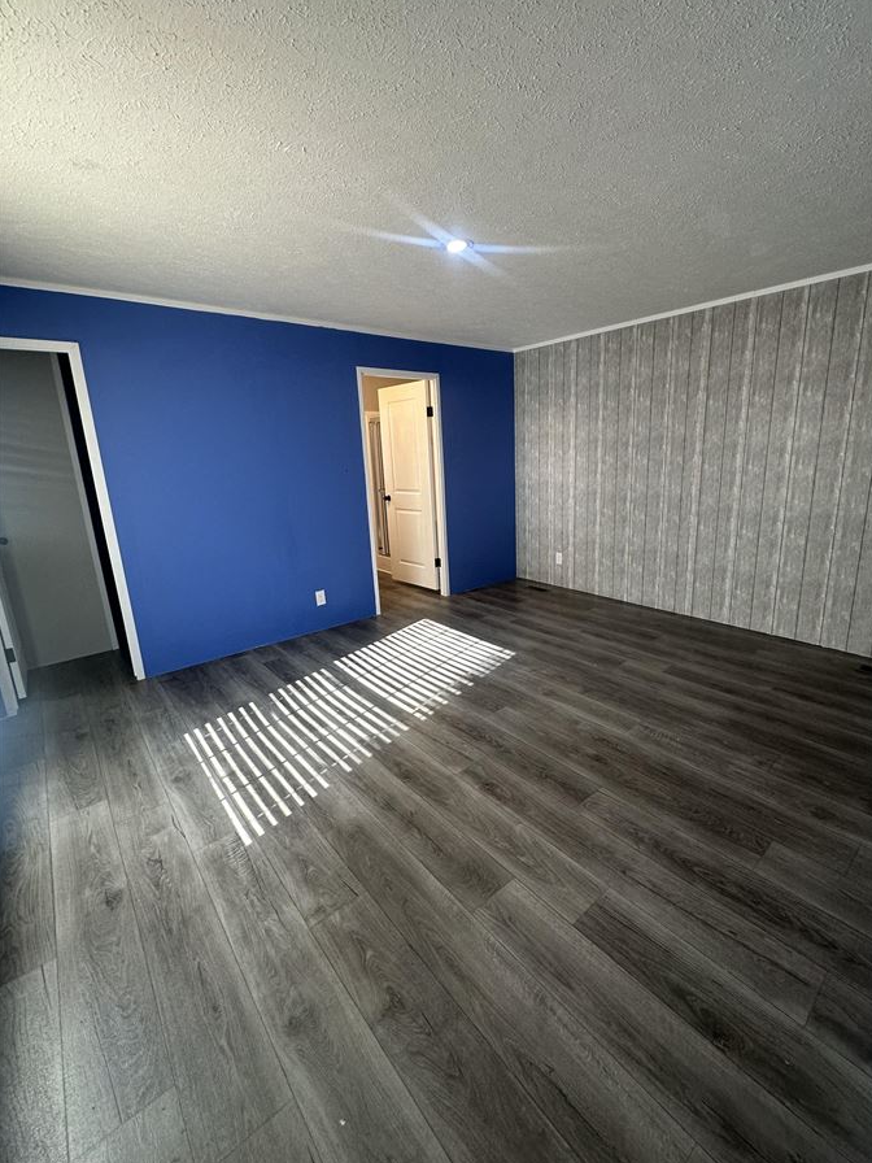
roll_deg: +2.4
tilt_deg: -12.0
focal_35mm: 15
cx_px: 463
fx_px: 504
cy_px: 567
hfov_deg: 81.7
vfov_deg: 98.2
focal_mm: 2.22
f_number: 2.2
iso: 125
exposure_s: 1/120
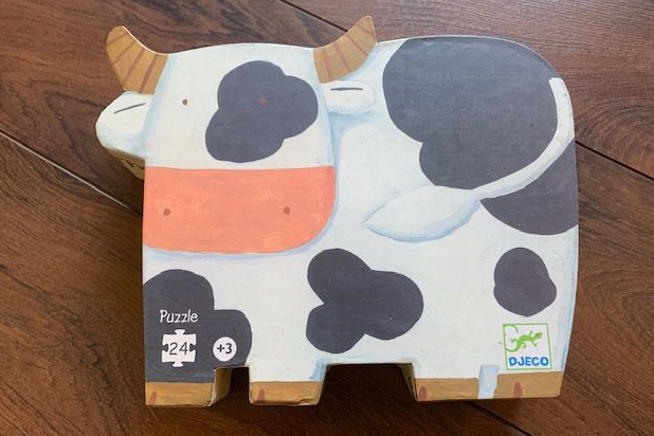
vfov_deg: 46.4
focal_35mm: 28
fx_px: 509
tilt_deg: -77.0
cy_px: 231
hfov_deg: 65.5
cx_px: 335
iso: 160
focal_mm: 4.25
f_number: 1.8
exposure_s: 1/50
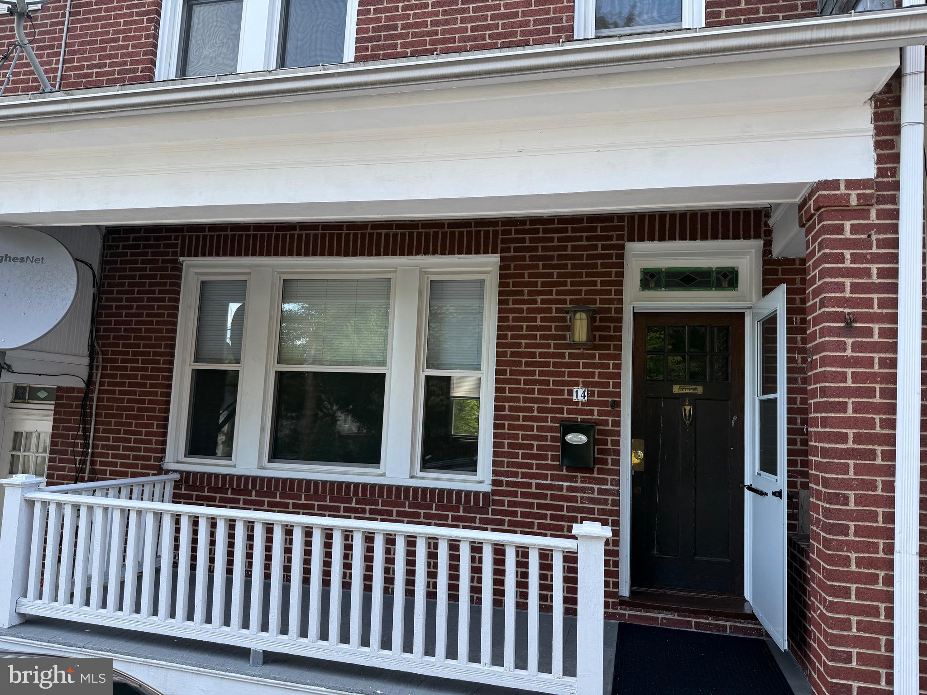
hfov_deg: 71.6
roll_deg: -3.1
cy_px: 348
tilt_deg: +6.9
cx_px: 464
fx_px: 643
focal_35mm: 24
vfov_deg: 56.8
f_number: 1.78
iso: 64
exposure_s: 1/266
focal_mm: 6.76
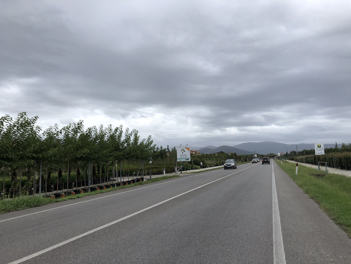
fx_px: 284
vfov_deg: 49.7
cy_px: 132
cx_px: 176
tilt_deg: +6.7
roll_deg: +3.5
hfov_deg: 63.4
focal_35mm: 28
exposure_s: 1/1429
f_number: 1.8
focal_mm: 4
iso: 20
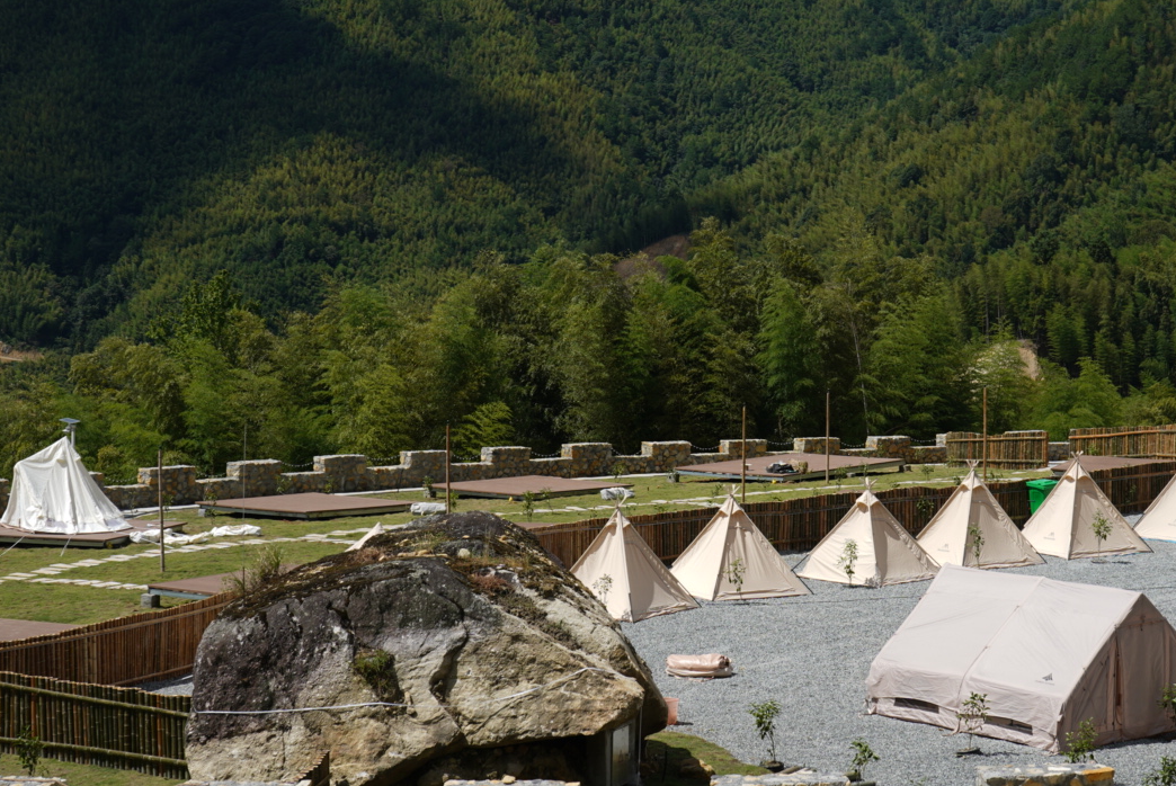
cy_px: 324
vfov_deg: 16.7
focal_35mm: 82
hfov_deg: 24.7
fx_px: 2681
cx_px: 722
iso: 50
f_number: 8
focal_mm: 53
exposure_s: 1/250
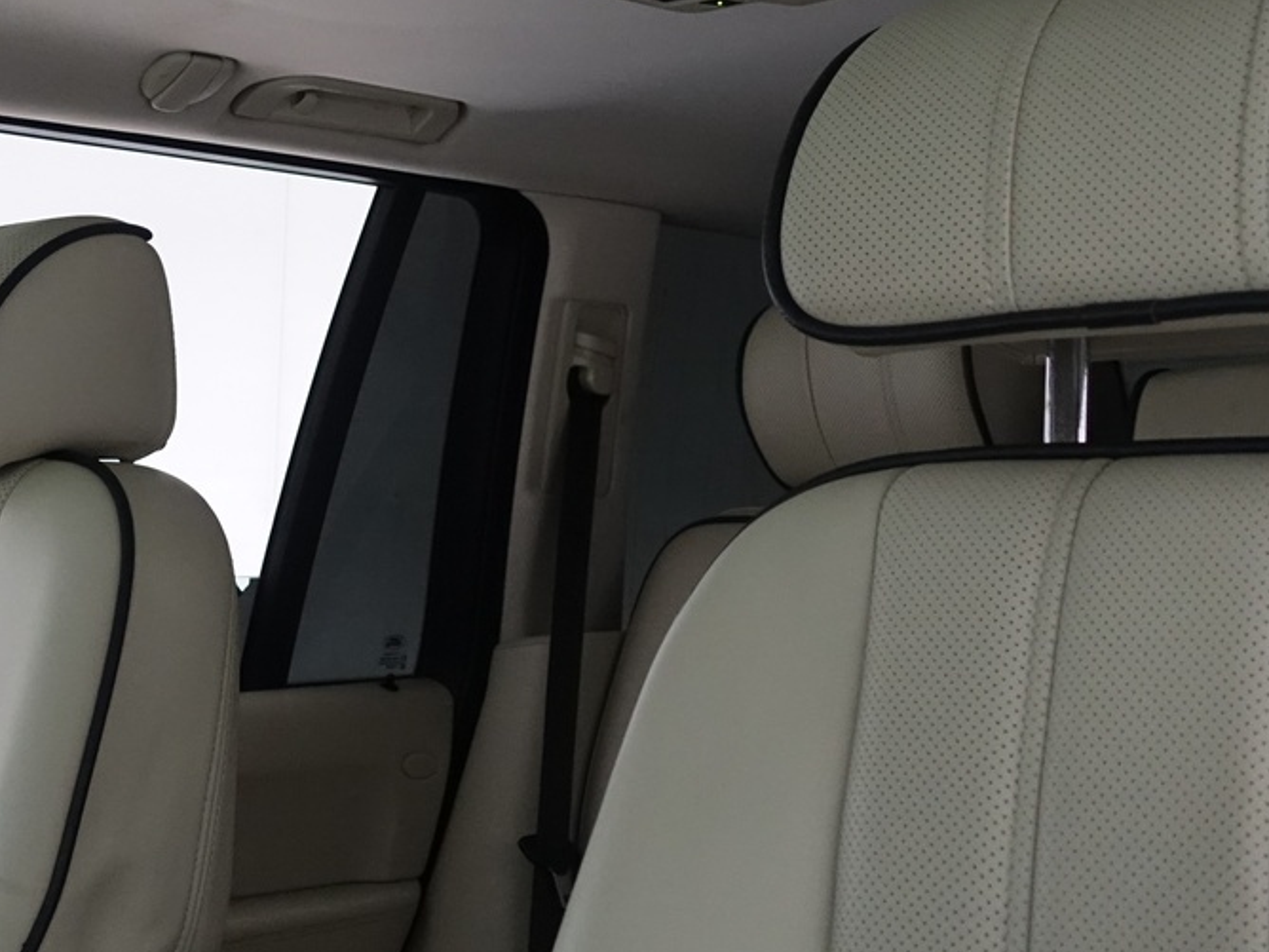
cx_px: 323
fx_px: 2053
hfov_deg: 33.7
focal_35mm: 56
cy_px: 61
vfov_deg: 25.2
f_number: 2.5
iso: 1000
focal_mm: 8.8
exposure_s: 1/80
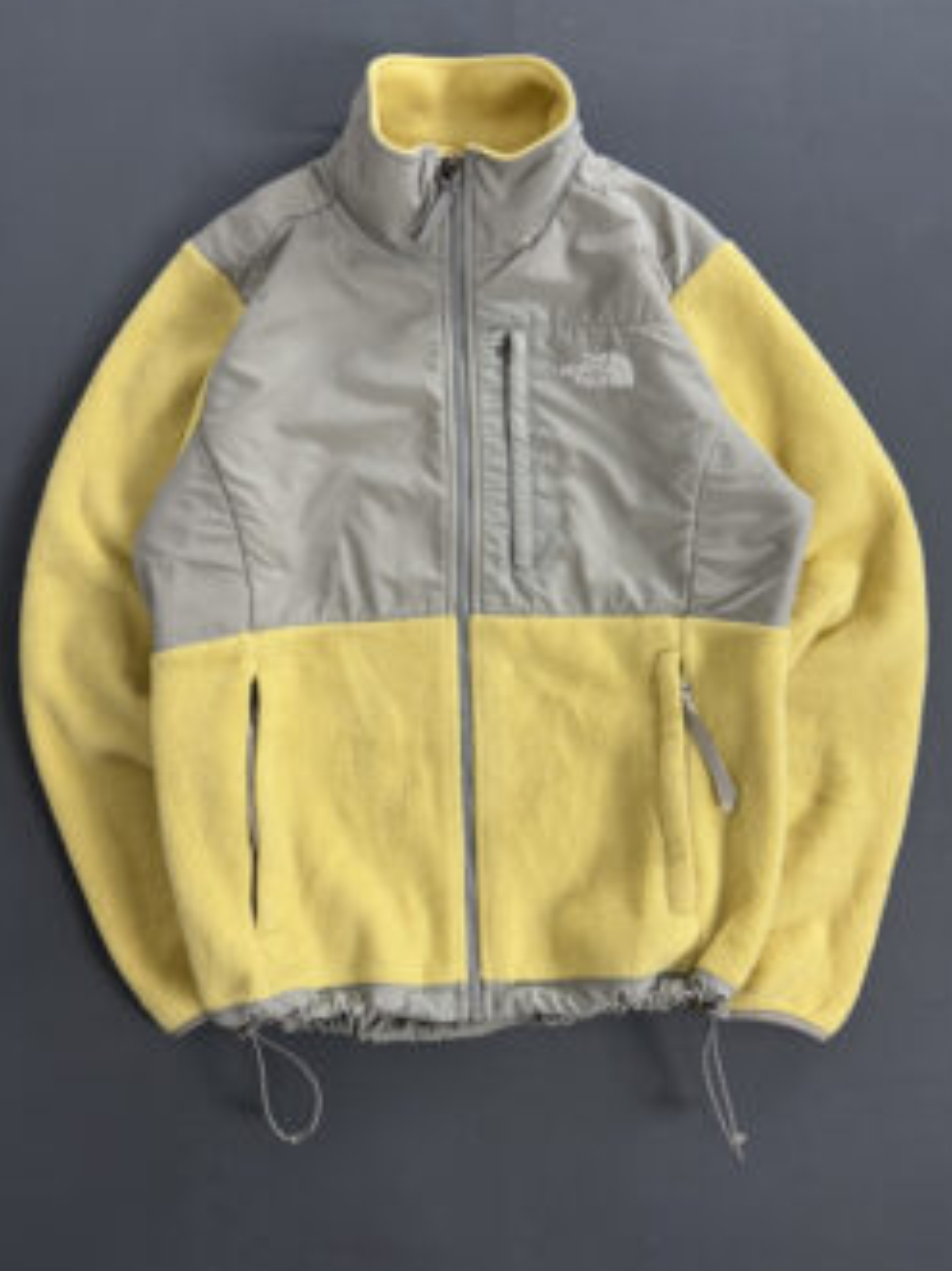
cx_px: 476
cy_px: 530
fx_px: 1064
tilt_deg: -85.5
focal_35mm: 29
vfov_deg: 61.3
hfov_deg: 48.2
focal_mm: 6.76
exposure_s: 1/120
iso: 100
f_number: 1.78
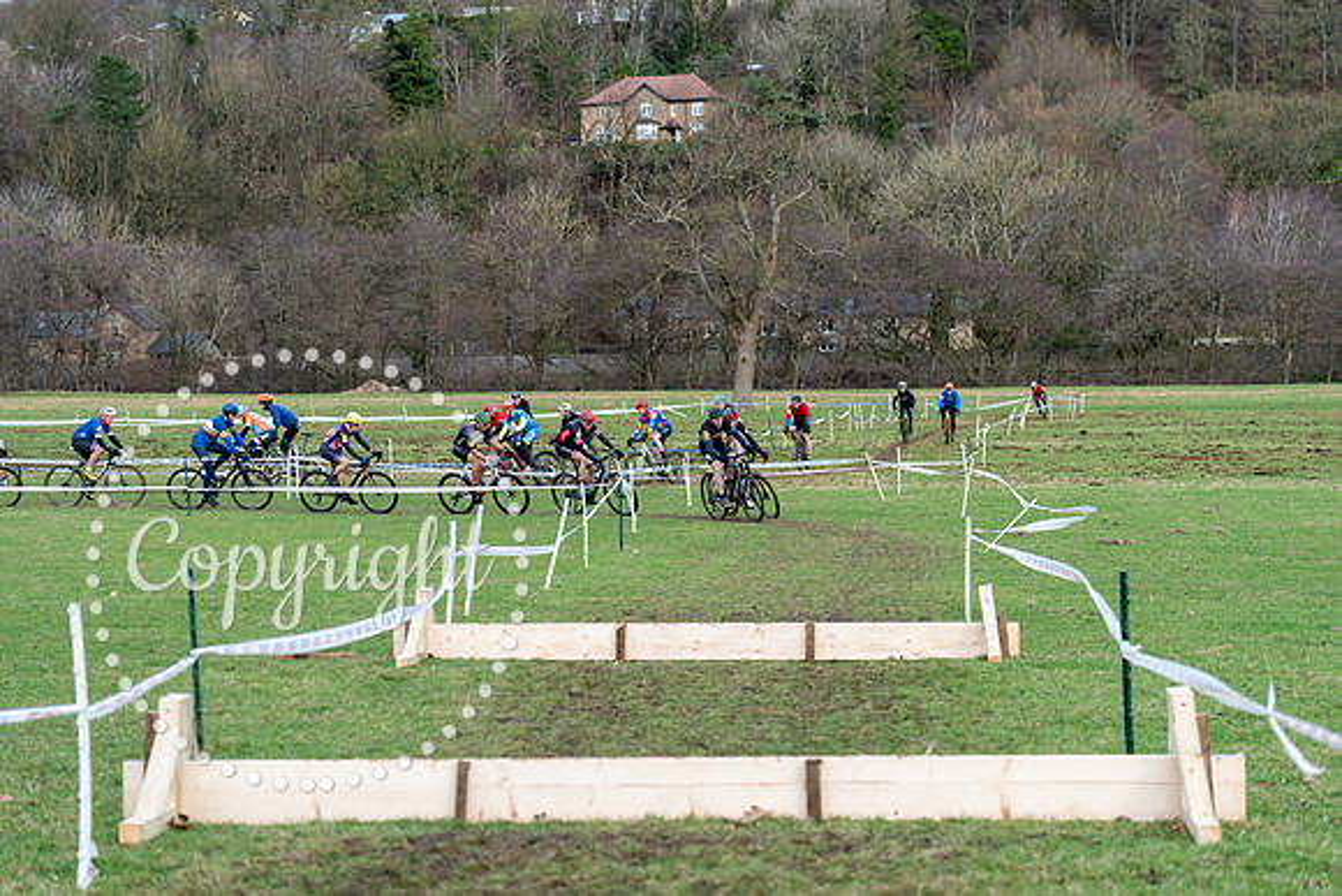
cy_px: 448
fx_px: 2610
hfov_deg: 28.8
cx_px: 671
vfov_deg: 19.5
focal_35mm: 70
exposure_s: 1/1000
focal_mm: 70
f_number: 3.5
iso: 1000
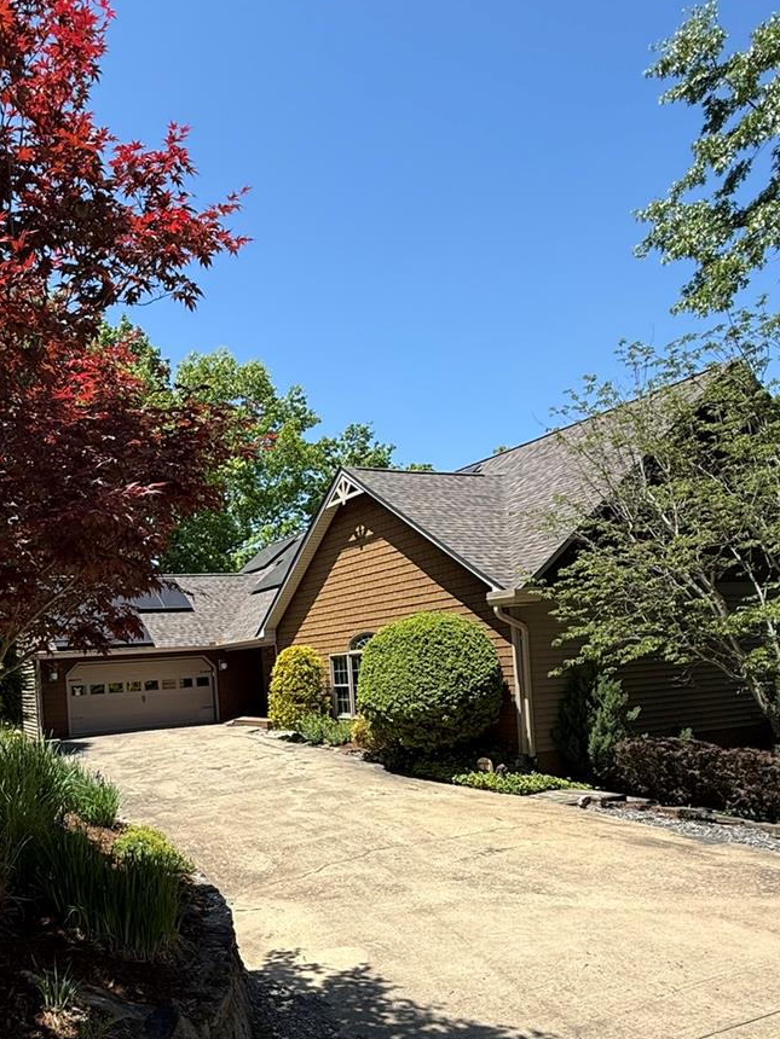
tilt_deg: +1.4
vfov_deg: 67.9
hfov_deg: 52.1
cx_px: 180
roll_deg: +3.9
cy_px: 671
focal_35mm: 25
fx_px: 751
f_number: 2.2
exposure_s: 1/1167
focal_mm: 2.22
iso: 50
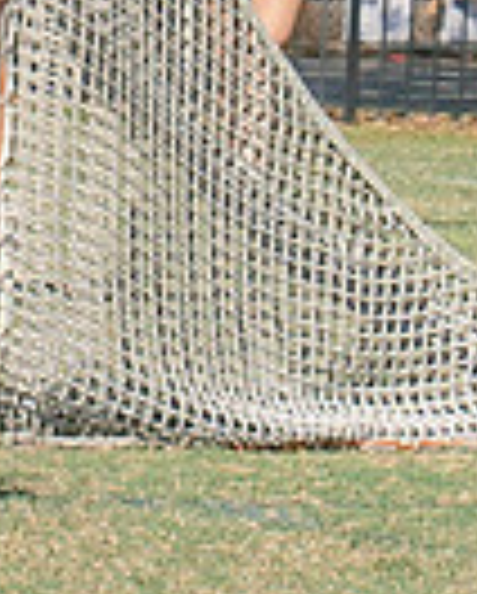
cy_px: -54
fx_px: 16110
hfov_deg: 1.7
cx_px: -257
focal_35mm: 915
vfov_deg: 2.1
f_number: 5.6
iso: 250
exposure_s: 1/1250
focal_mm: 70
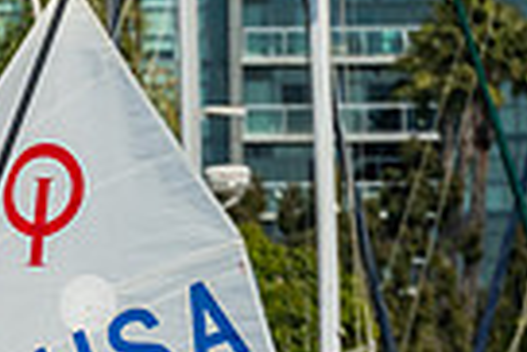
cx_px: -721
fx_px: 15270
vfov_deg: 1.3
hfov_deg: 2.0
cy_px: 716
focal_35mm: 1042
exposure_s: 1/250
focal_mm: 200
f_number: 10
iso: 250
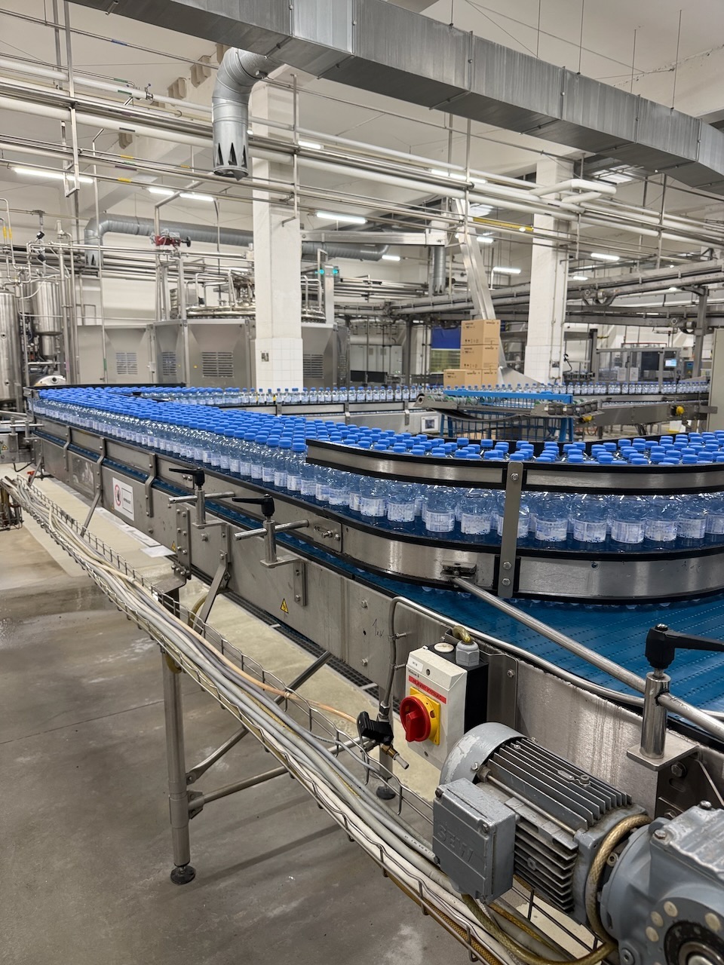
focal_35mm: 24
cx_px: 362
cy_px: 482
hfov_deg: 56.8
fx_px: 669
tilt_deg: -9.8
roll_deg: -0.5
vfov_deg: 71.6
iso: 125
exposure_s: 1/50
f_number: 1.78
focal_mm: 6.76
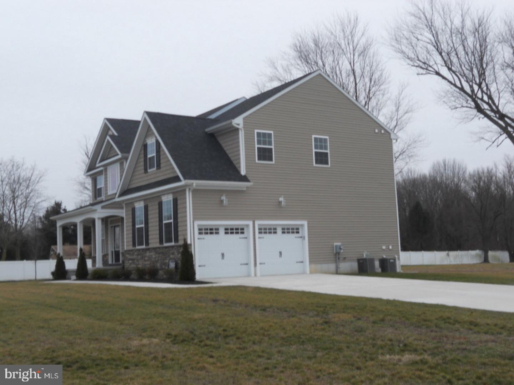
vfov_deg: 31.5
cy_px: 192
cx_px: 257
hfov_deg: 41.2
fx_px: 683
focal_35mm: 46
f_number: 4.3
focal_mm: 8.2
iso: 160
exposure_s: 1/30
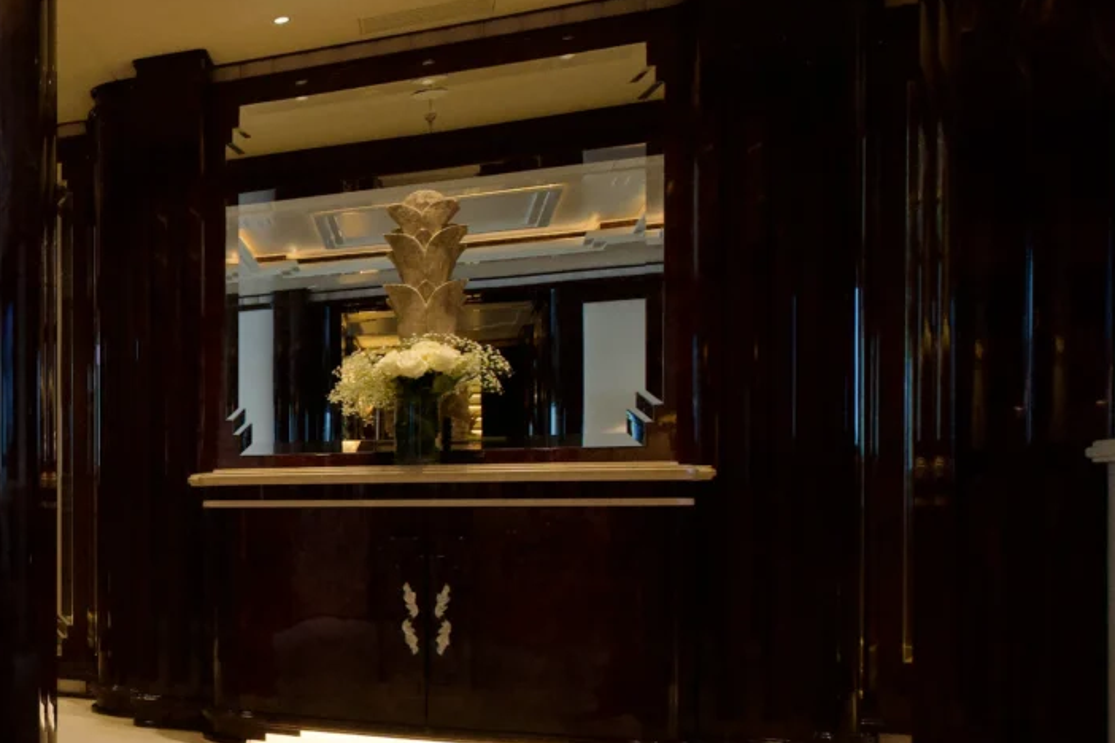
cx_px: -403
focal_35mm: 41
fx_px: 1270
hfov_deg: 32.5
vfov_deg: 32.4
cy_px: 478
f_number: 7.1
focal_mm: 15
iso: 2500
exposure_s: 1/100
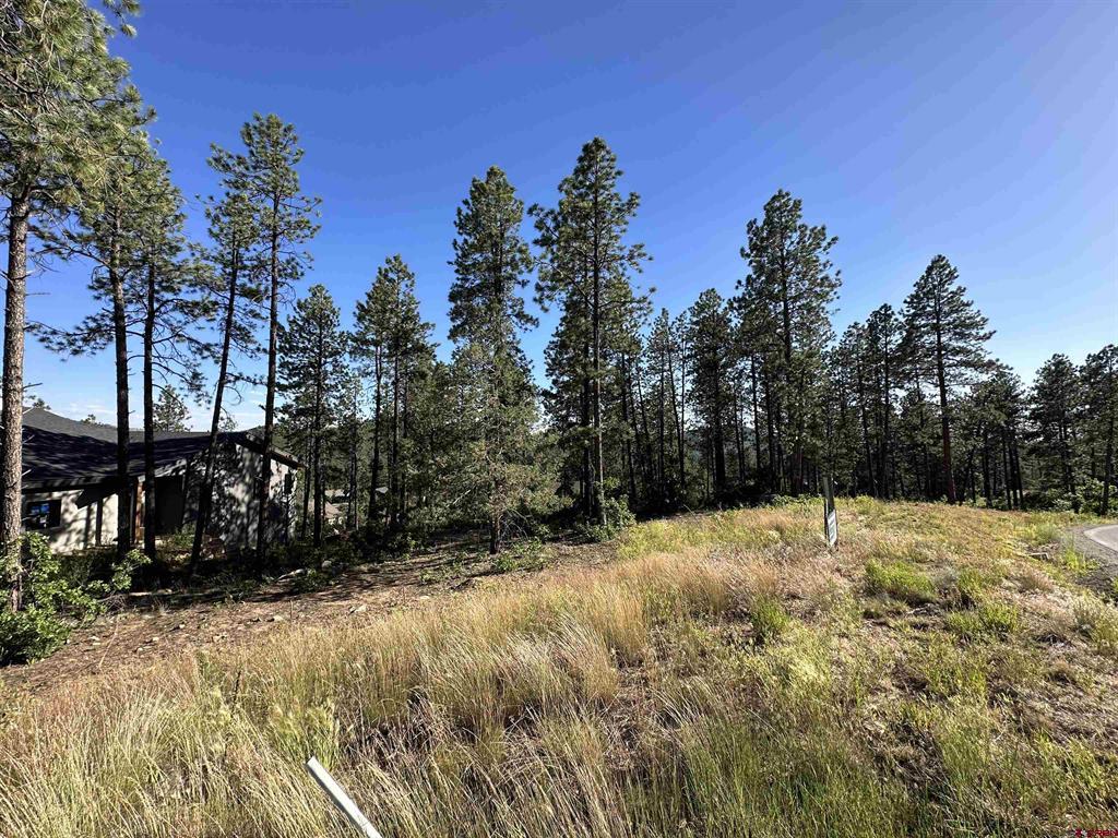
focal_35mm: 14
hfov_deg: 102.1
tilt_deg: +2.6
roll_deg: -0.3
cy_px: 419
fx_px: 452
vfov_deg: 85.7
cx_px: 559
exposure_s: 1/888
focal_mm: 2.22
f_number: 2.2
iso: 50
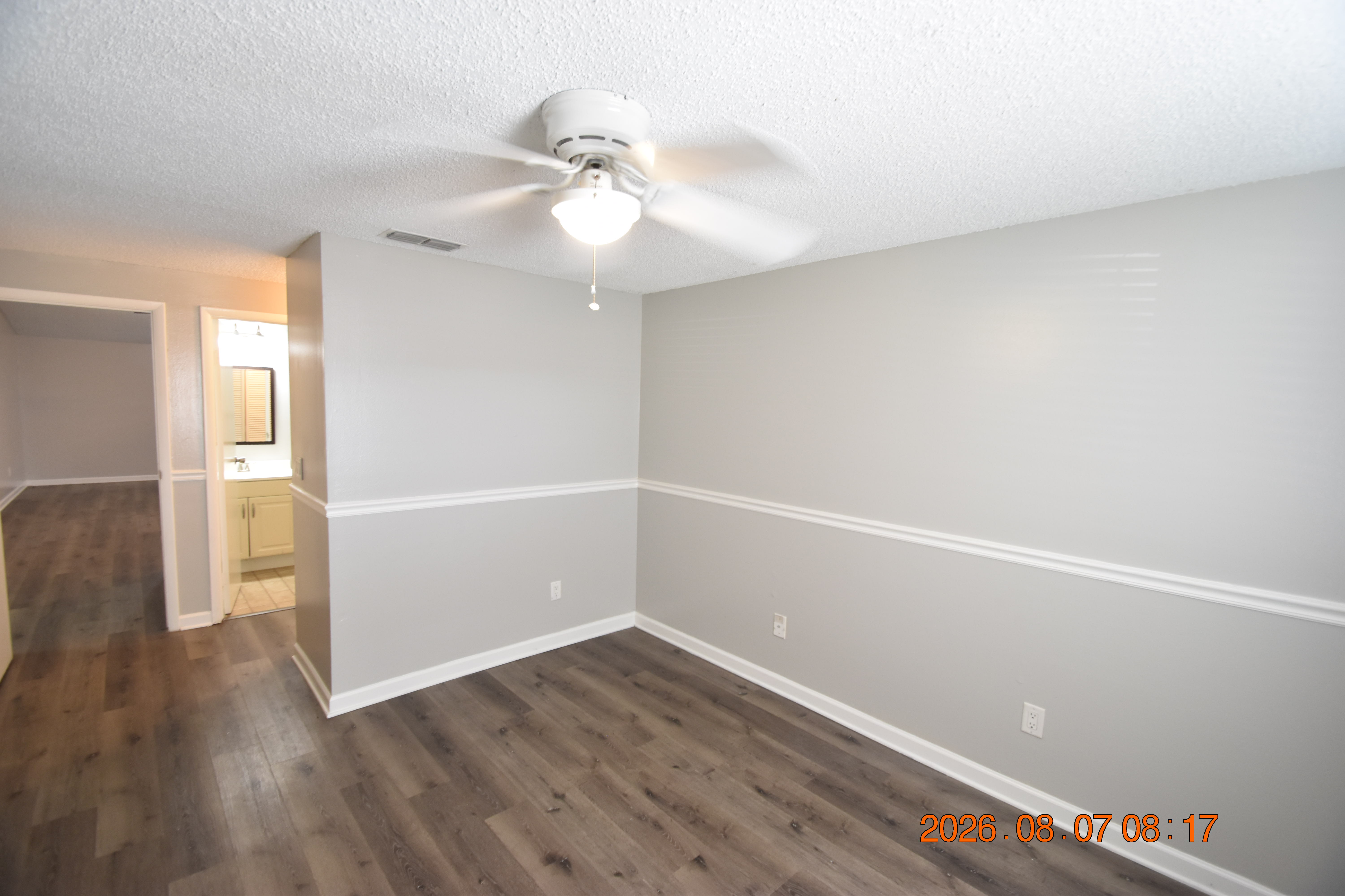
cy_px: 448
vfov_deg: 77.3
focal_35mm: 15
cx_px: 672
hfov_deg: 100.4
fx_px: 560
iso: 800
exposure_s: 1/30
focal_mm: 10
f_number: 3.5
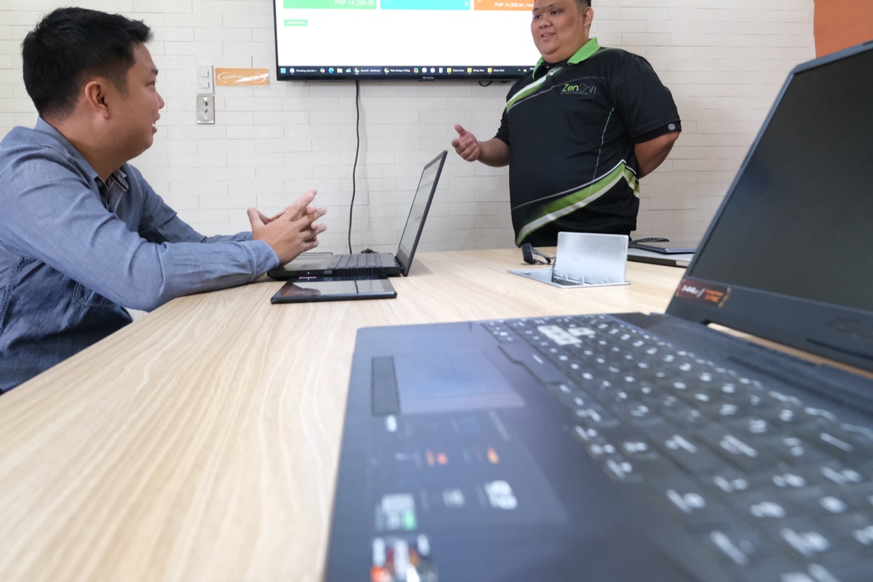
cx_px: 402
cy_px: 223
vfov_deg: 54.5
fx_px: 558
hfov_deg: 76.0
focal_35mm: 23
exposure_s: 1/125
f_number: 4.5
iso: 4000
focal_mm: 12
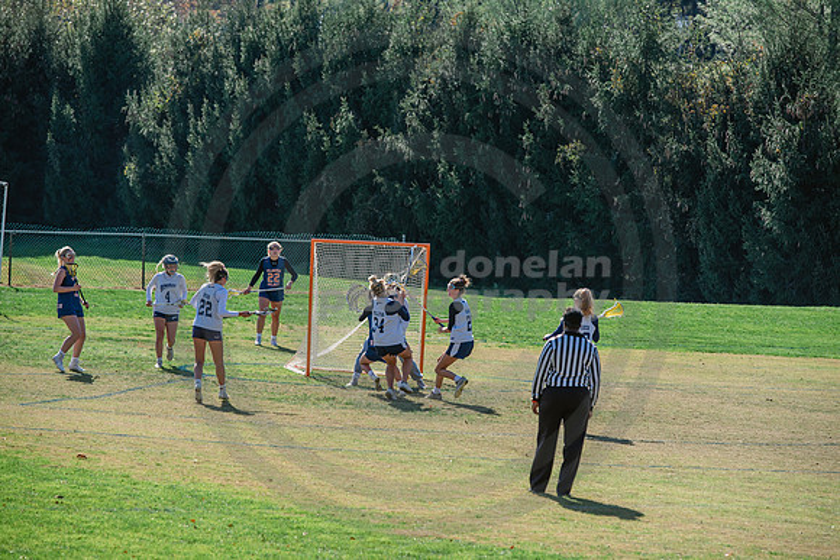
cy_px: 280
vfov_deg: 7.4
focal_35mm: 185
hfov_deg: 11.1
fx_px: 4318
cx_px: 420
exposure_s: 1/2000
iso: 250
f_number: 5.6
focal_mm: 185
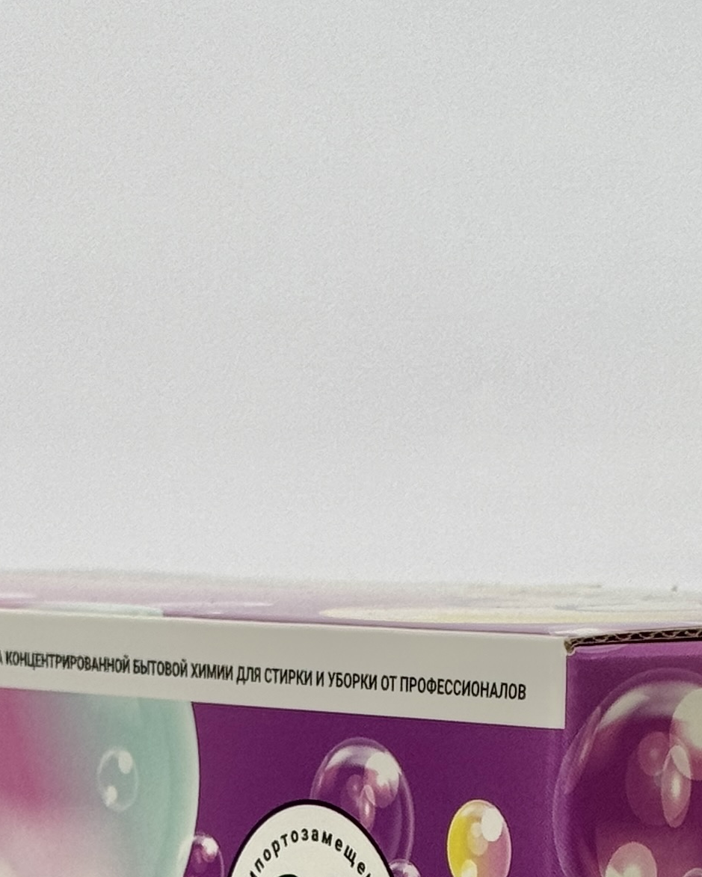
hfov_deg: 9.6
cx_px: 417
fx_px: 4180
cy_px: 1145
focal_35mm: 161
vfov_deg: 11.7
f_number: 1.78
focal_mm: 6.76
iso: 50
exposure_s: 1/159
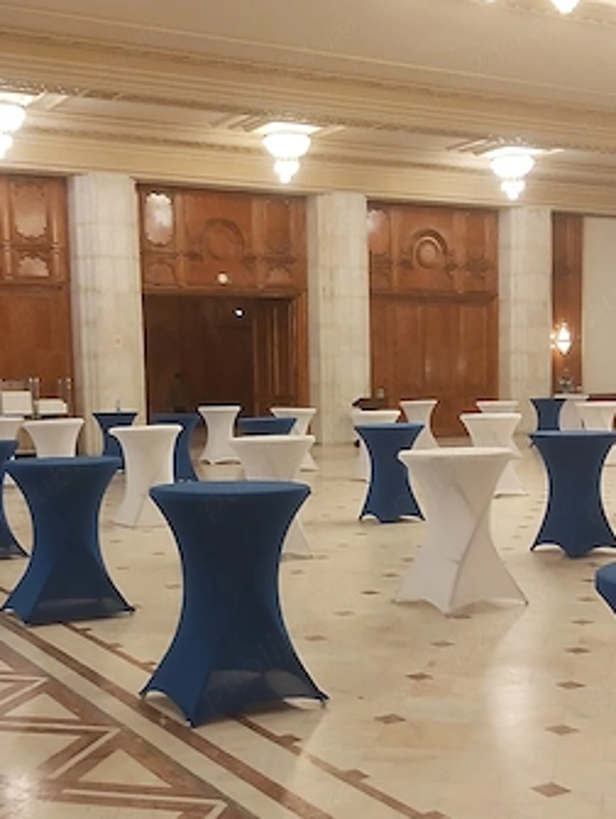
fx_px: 734
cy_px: 487
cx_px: 328
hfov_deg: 45.5
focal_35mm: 31
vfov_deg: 57.9
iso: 160
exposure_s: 1/50
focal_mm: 3.92
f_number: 1.7
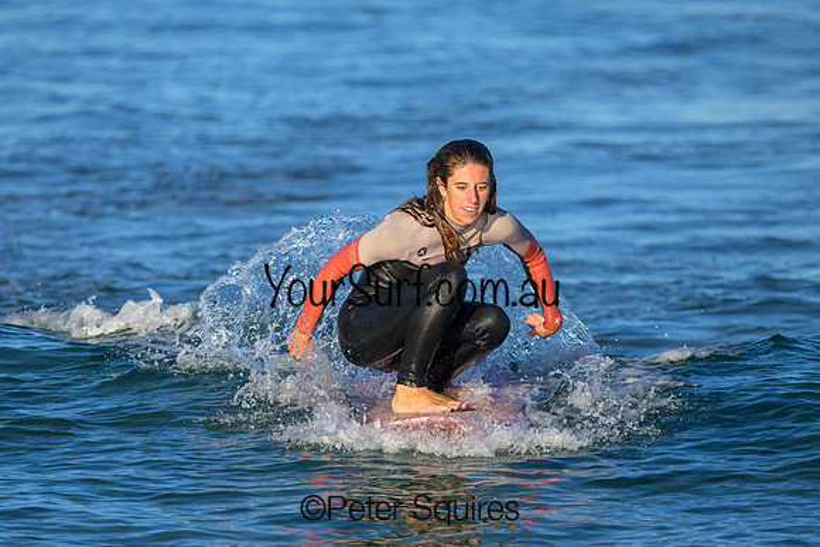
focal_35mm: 800
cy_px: 274
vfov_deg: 1.7
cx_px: 410
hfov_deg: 2.6
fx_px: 18226
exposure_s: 1/1000
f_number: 6.3
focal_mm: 800
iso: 200
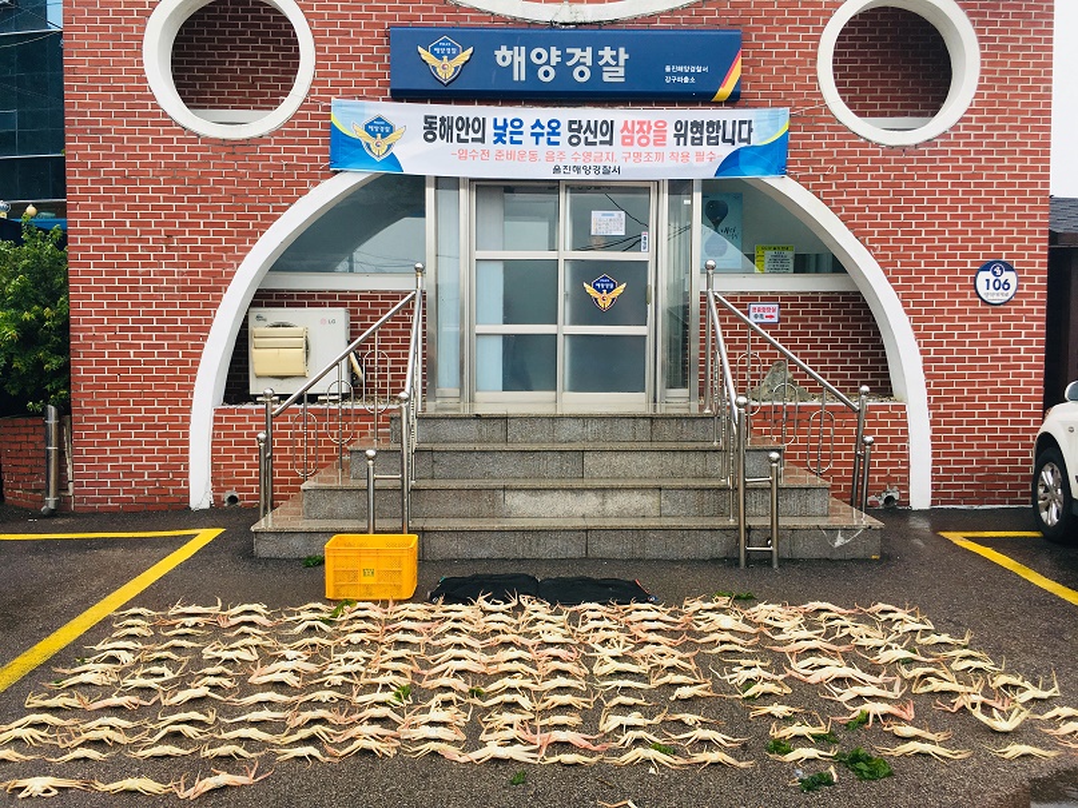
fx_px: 903
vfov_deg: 48.2
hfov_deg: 61.7
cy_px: 404
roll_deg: -0.5
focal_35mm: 29
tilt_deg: -3.4
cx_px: 539
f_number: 2.2
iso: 25
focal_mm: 4.15
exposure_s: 1/460
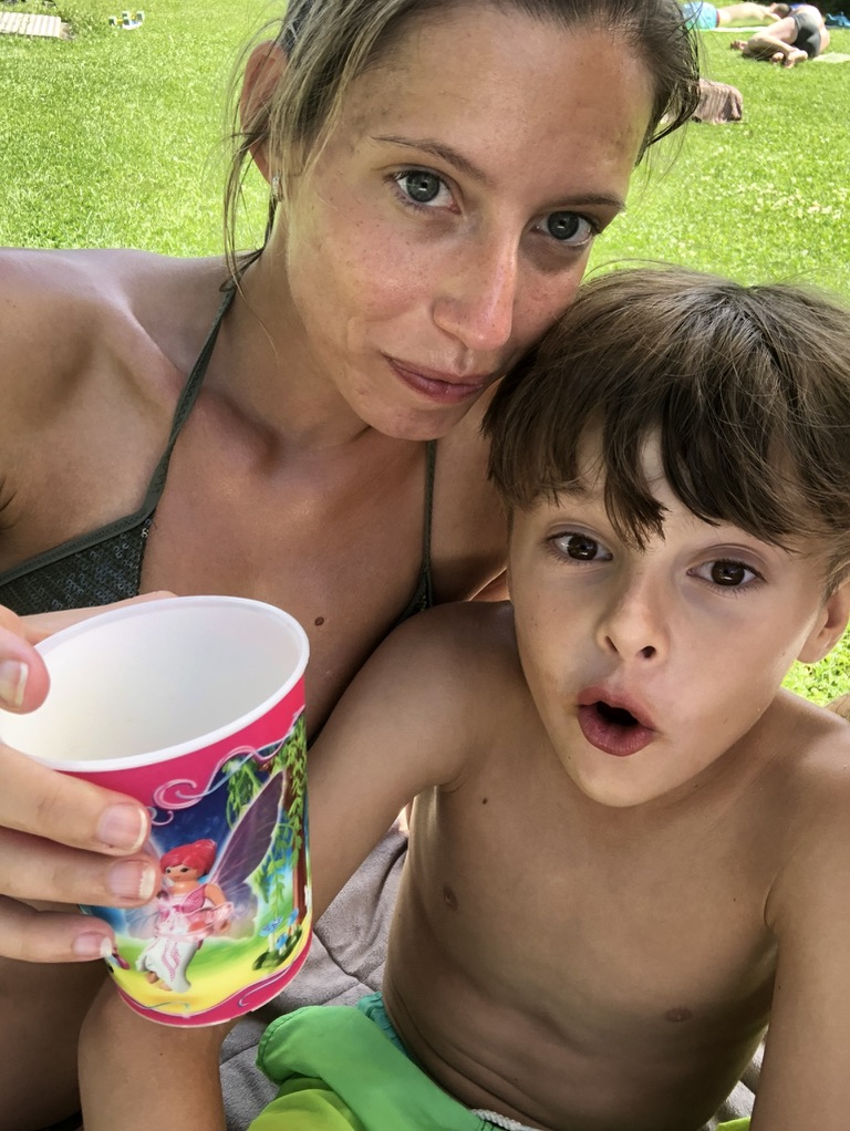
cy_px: 566
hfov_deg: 44.2
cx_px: 425
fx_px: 1046
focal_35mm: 32
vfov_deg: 56.8
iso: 20
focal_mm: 2.87
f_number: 2.2
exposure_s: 1/120
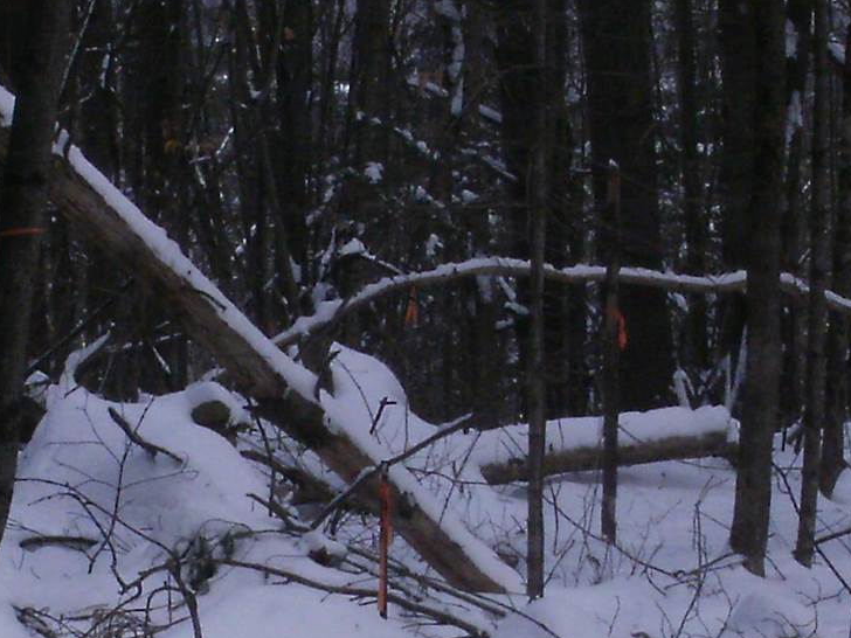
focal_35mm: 152
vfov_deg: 9.7
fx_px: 3737
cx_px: 499
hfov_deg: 13.0
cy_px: 671
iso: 100
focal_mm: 6.3
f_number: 5.6
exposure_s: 1/320
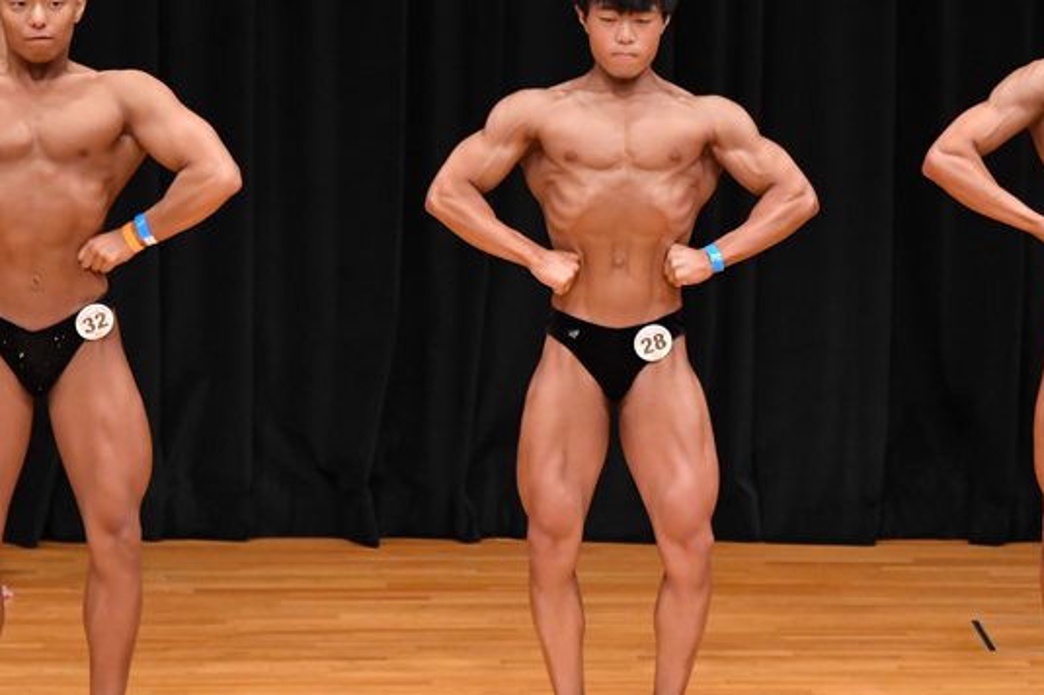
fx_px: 11969
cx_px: 725
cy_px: 316
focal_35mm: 413
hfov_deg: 5.0
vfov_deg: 3.3
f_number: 5.6
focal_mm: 190
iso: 4000
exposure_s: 1/400
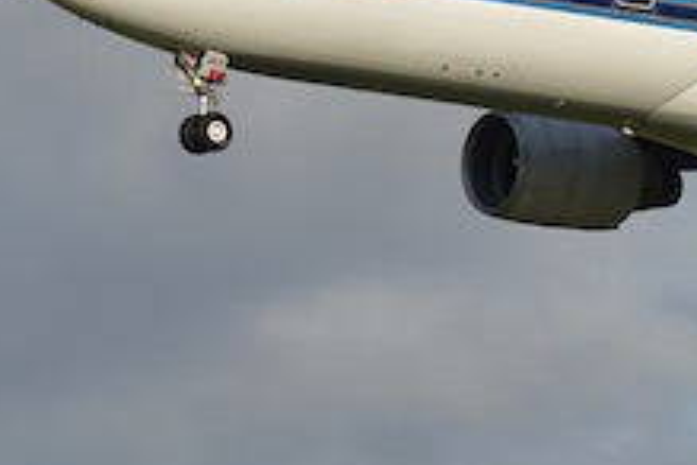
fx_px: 10938
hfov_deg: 3.6
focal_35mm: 565
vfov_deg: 2.4
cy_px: 113
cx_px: 1044
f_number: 5
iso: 100
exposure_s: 1/1250
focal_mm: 155
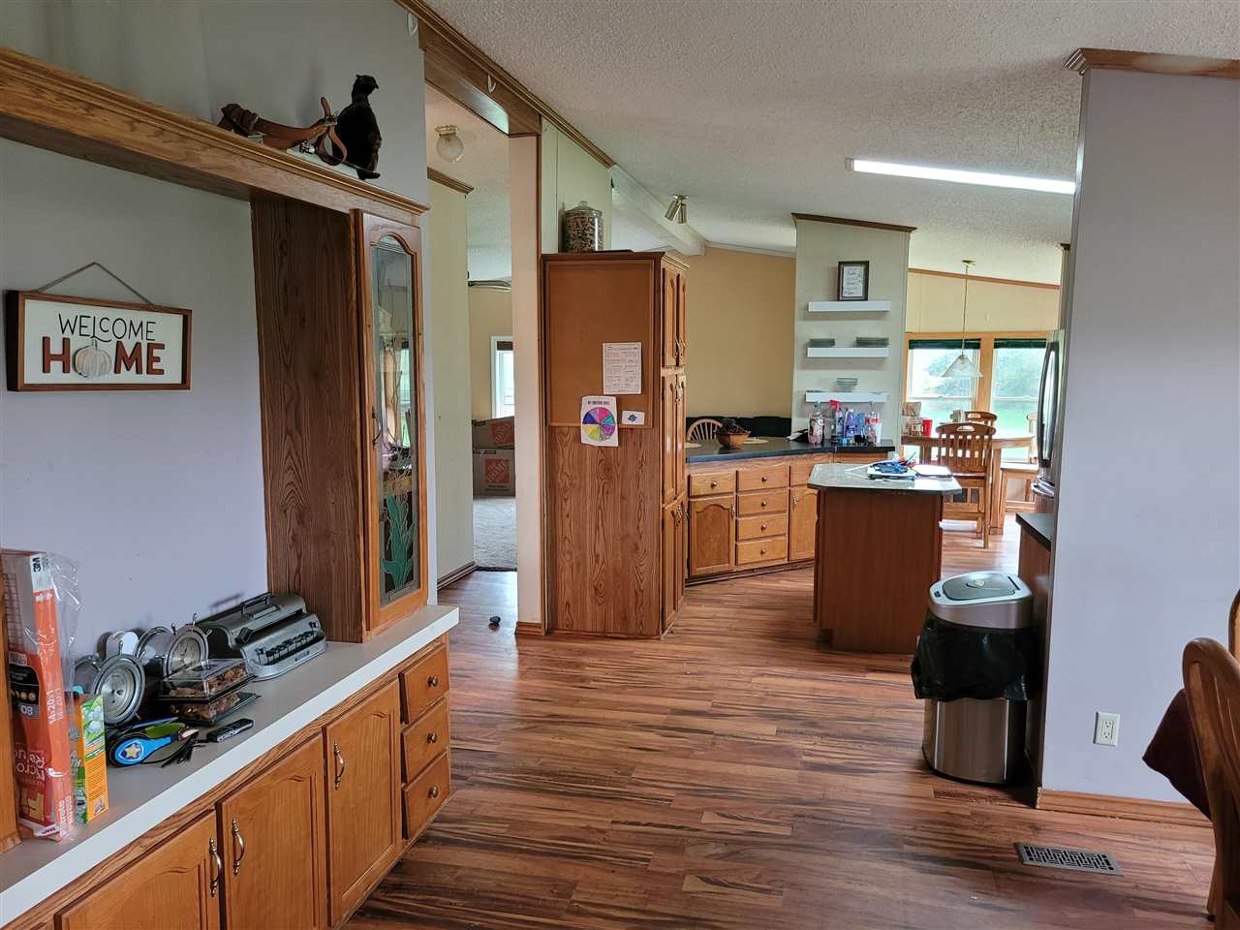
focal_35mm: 26
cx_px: 620
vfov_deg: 53.1
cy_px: 465
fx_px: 931
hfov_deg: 67.3
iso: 500
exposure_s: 1/39
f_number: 1.8
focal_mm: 5.4
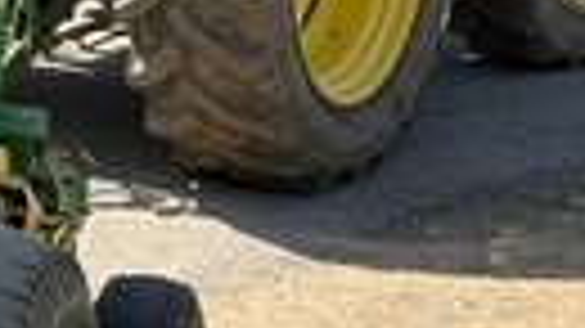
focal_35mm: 121
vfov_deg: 9.8
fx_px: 1876
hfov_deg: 15.5
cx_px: -428
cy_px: -126
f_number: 1.78
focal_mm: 6.76
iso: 100
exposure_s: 1/2370
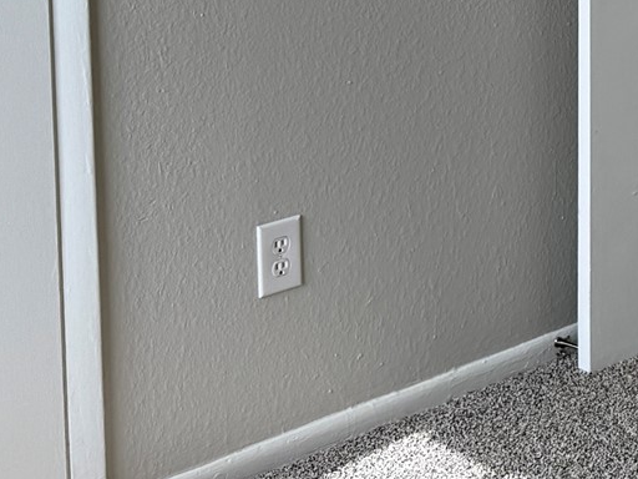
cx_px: 991
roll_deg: -0.9
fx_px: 1769
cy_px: -177
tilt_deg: -5.4
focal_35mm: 96
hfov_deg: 18.0
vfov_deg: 14.6
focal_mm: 6.76
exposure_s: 1/521
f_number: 1.78
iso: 80
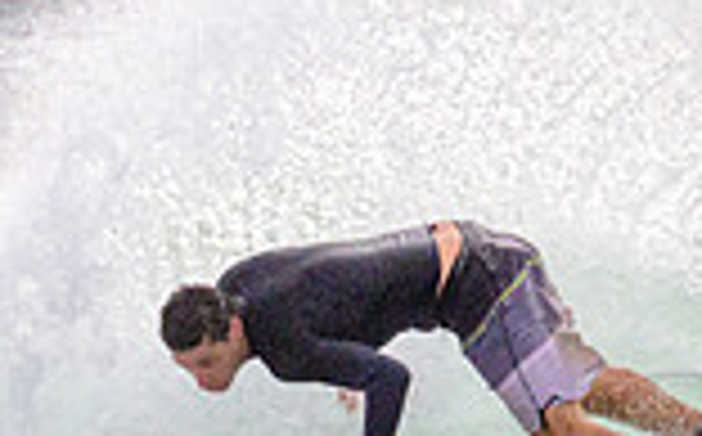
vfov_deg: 0.4
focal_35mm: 3452
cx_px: 422
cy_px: 374
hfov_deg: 0.6
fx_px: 65948
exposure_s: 1/2000
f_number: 11
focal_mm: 800
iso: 450
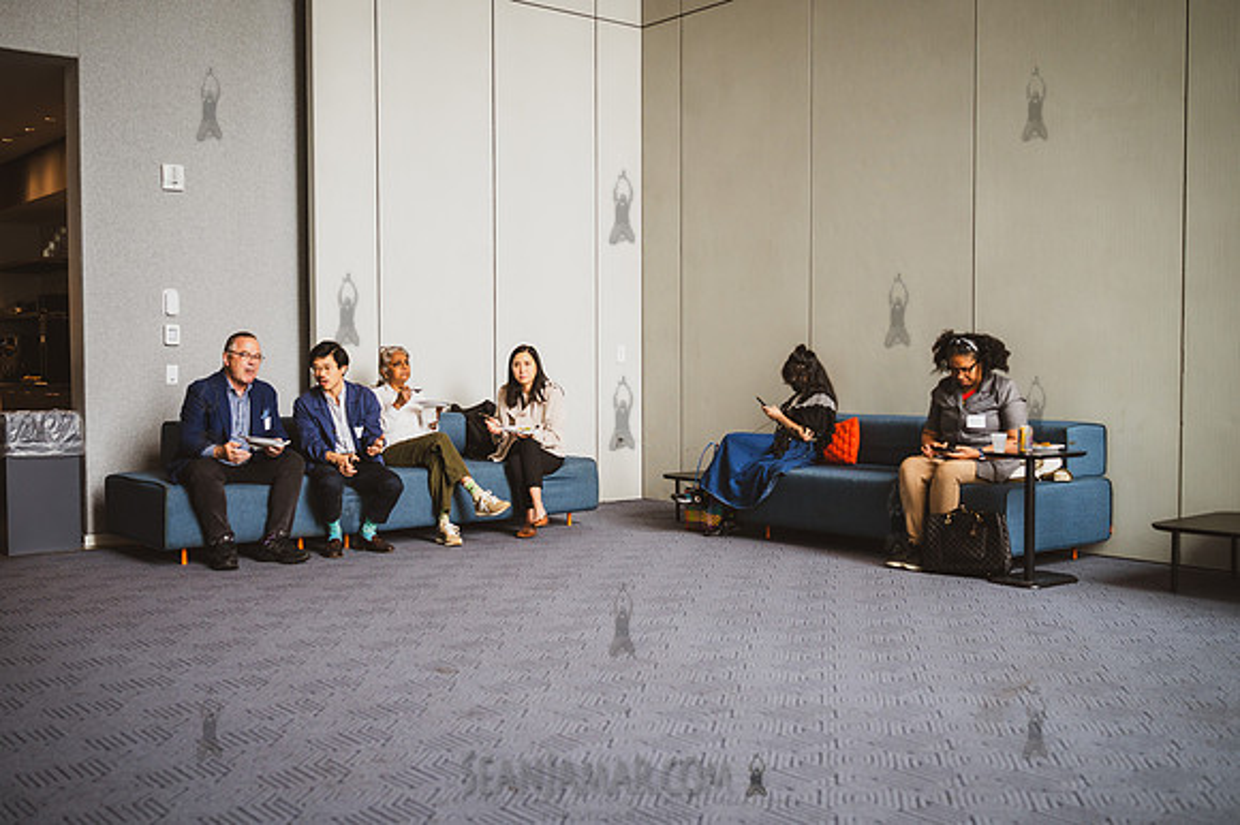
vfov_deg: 36.6
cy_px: 412
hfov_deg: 52.8
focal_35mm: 36
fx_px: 1249
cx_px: 607
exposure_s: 1/200
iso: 400
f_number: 2.8
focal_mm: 35
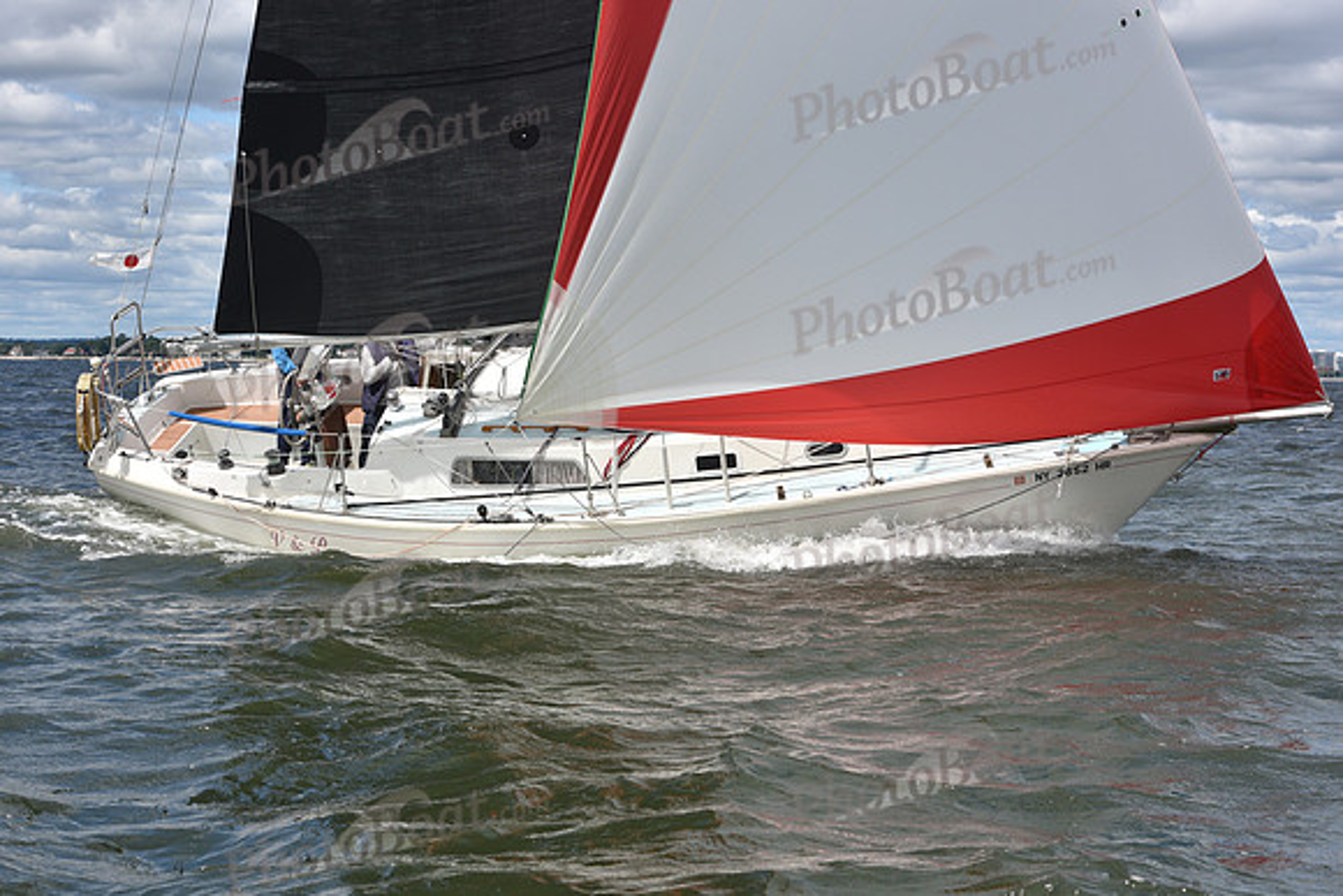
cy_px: 448
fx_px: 2612
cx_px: 672
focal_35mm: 70
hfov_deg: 28.8
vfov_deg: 19.5
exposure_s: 1/800
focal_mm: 70
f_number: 10
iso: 250
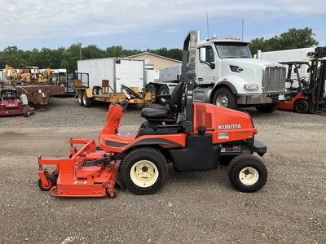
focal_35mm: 29
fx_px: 273
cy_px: 122
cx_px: 163
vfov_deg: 48.2
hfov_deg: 61.7
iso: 25
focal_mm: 3
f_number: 1.8
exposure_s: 1/1279
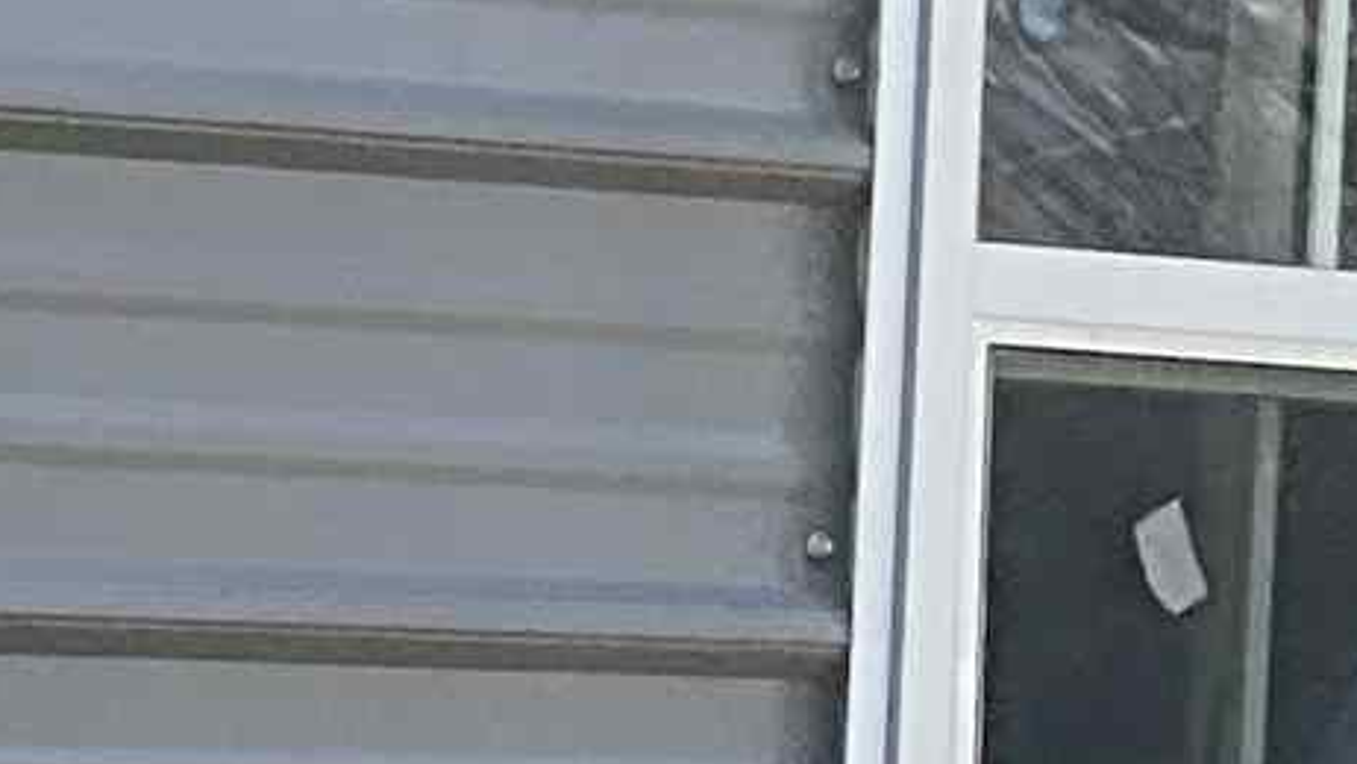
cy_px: 1405
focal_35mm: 210
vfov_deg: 5.7
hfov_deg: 8.4
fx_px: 7557
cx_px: -2928
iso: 16
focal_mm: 3
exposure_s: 1/500
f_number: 1.8
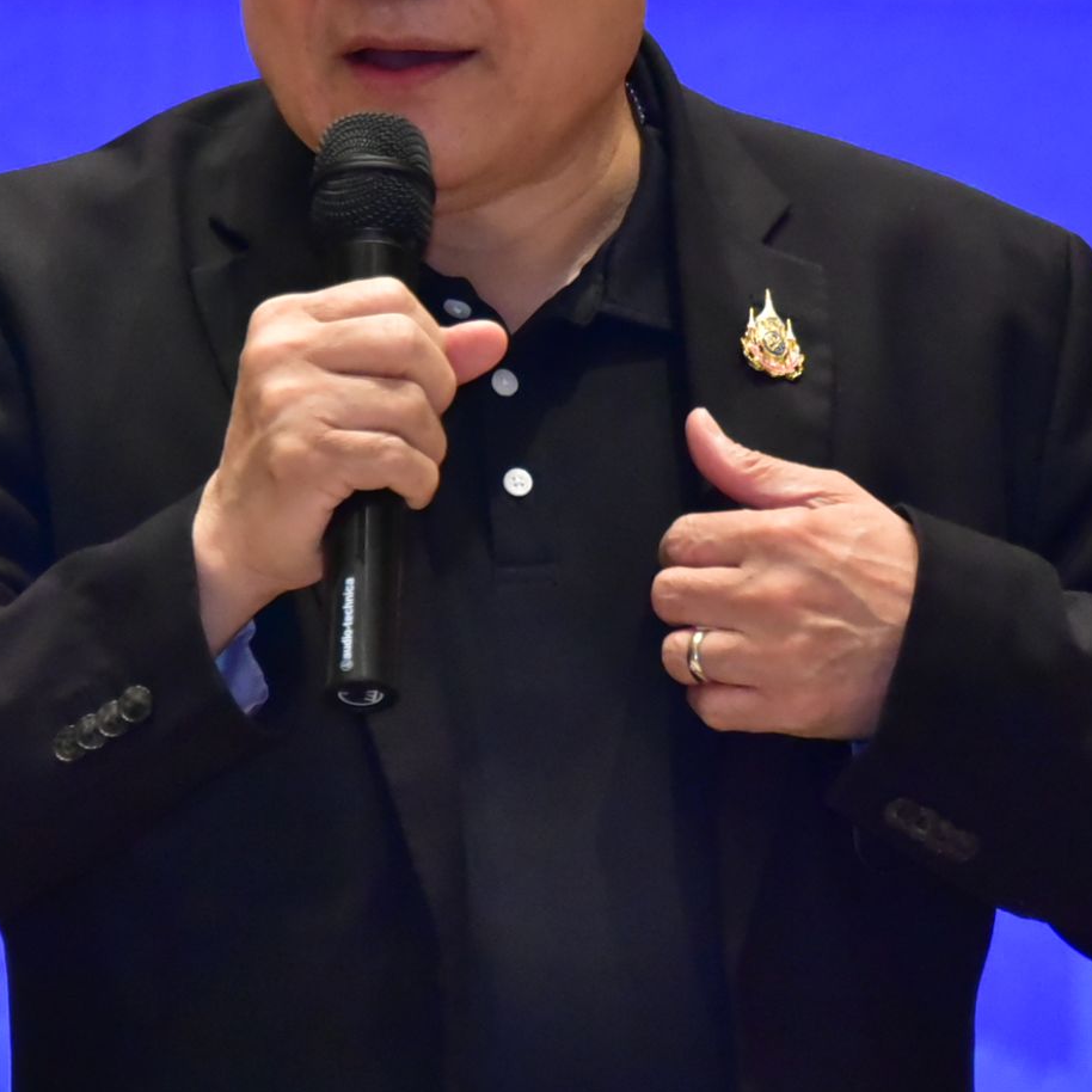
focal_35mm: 465
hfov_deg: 3.8
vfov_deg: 3.8
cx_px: 461
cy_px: 412
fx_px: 16596
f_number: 5.6
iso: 8000
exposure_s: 1/200
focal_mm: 200
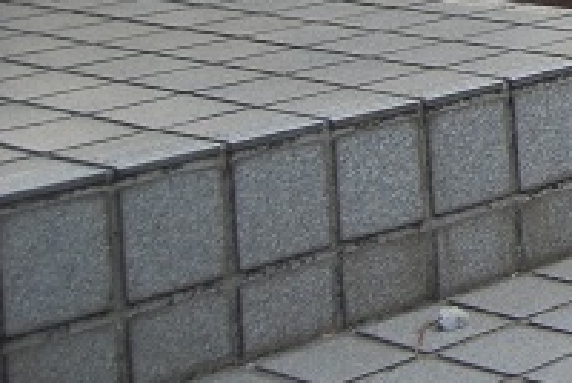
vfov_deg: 10.0
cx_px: 1113
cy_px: -222
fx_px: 2100
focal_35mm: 132
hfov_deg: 13.5
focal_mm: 22
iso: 200
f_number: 4
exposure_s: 1/60
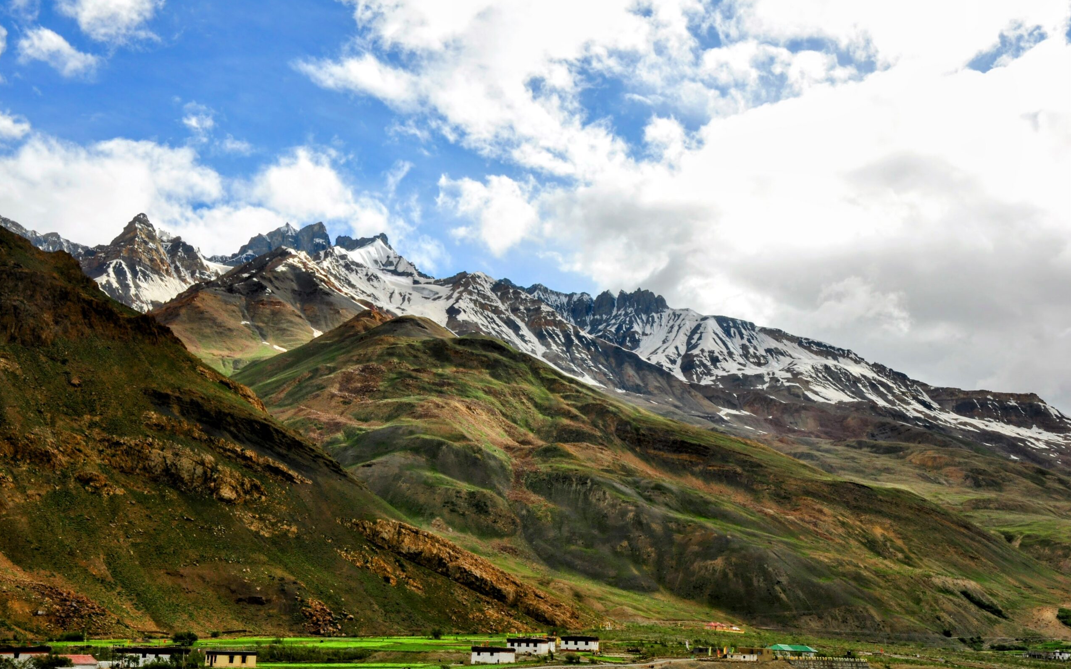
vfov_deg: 28.0
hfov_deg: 43.5
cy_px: 355
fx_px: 1343
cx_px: 534
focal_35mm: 46
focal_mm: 30
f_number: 14
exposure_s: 1/125
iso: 125
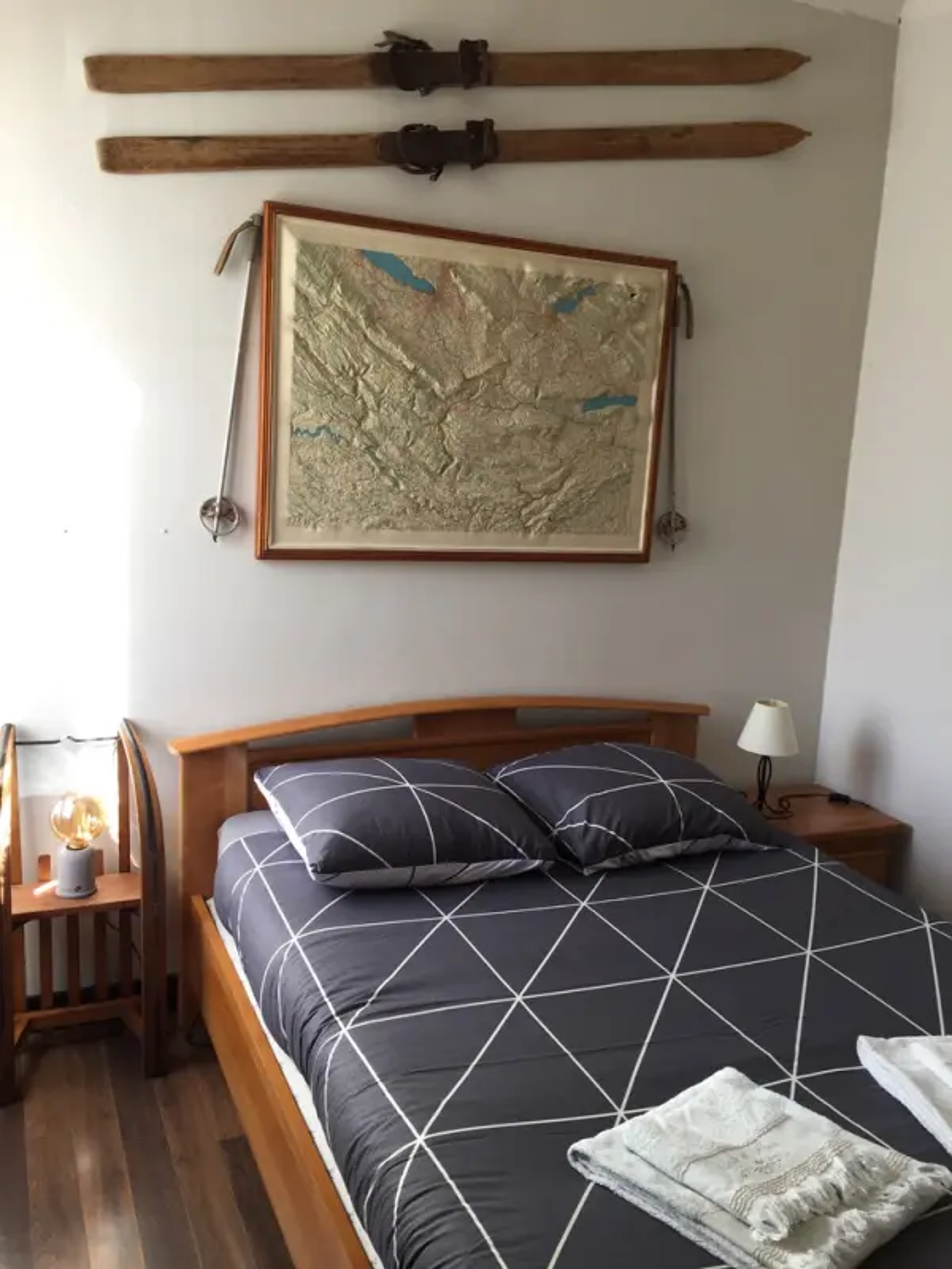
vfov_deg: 61.7
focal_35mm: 29
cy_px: 634
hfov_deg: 48.2
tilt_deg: -10.1
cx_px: 476
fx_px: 1063
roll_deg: -2.4
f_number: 2.2
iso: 50
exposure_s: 1/100
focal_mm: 4.15
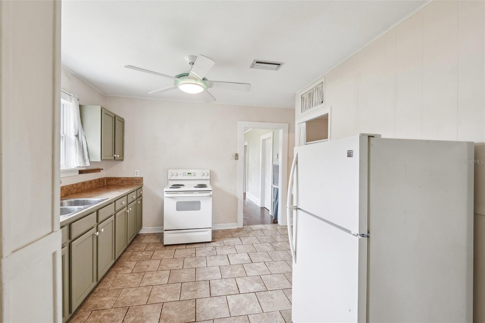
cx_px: 242
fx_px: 202
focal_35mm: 15
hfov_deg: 100.4
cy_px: 162
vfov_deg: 77.3
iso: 400
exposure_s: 1/10
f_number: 8
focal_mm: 15
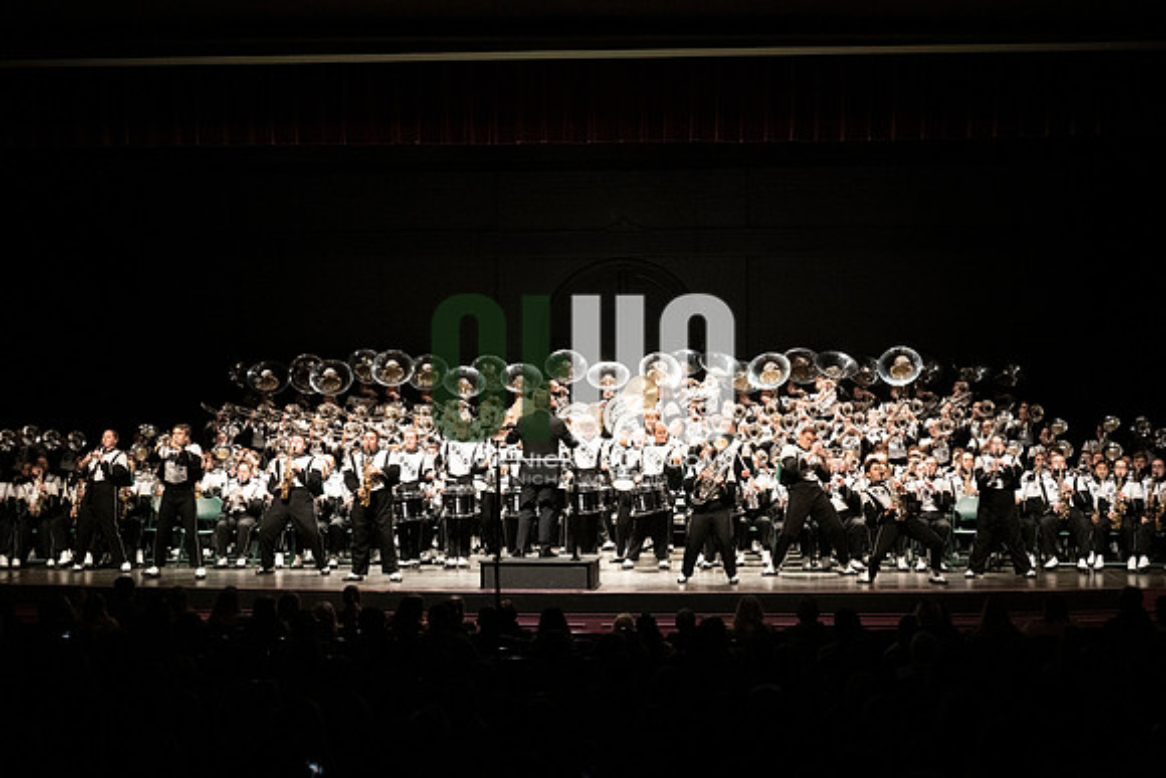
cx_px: 583
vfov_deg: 19.5
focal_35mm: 70
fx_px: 2268
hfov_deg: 28.8
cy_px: 389
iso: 8000
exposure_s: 1/500
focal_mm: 70
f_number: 4
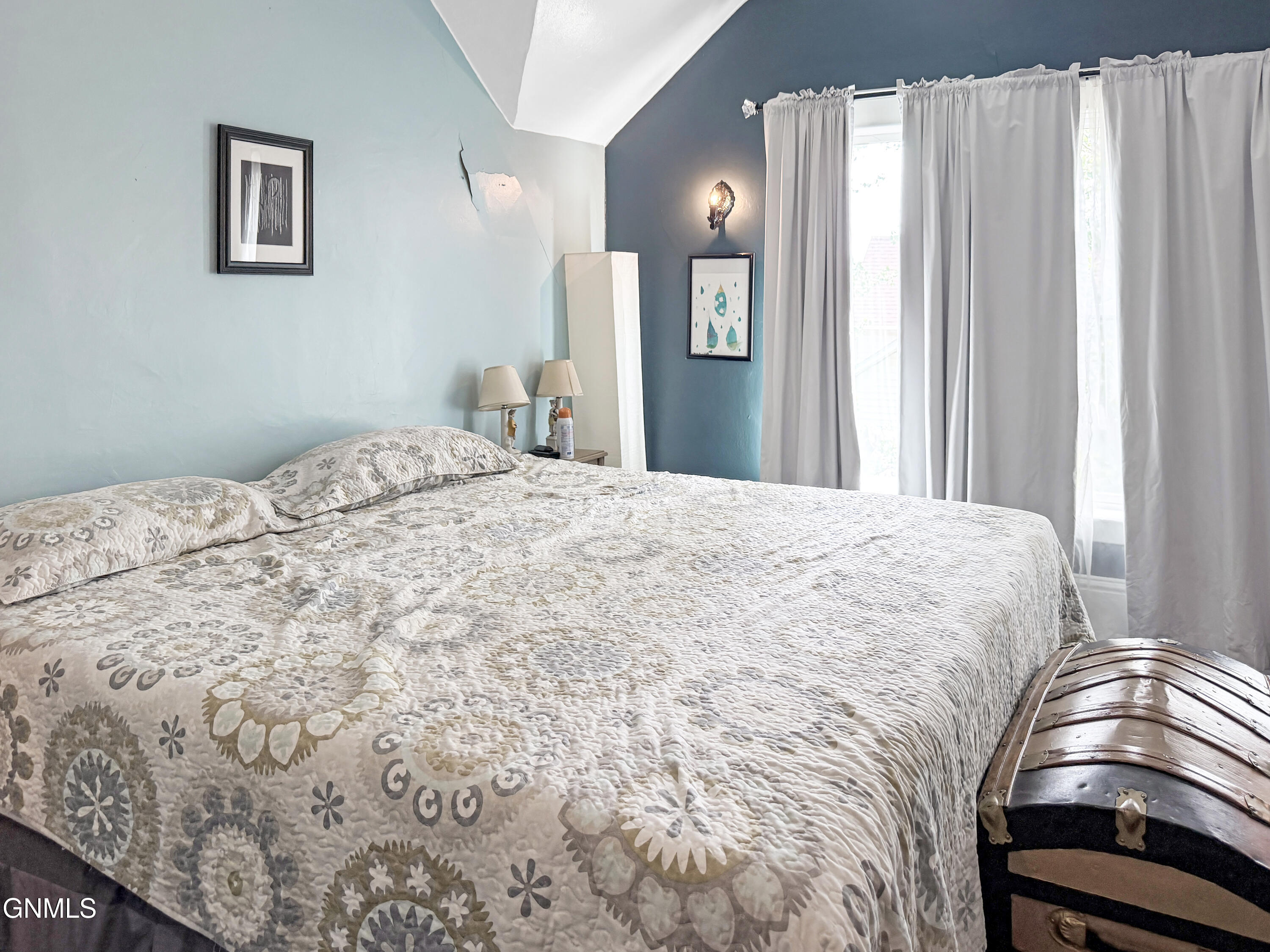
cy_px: 476
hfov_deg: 71.6
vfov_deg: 56.8
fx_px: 881
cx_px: 635
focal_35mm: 24
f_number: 1.78
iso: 200
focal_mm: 6.76
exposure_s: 1/120
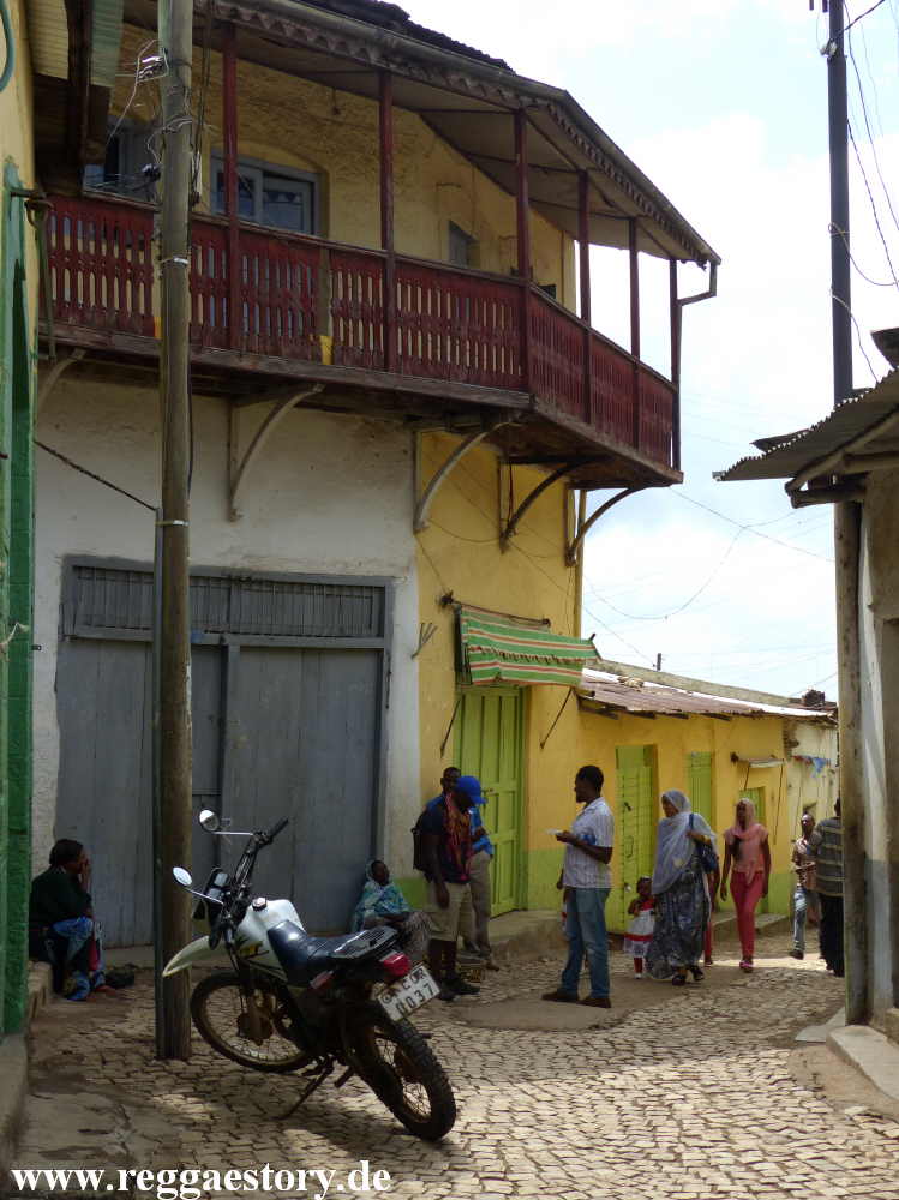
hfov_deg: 32.8
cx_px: 450
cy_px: 600
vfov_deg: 43.0
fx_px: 1525
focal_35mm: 44
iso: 100
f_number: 4
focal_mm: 7.8
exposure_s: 1/800
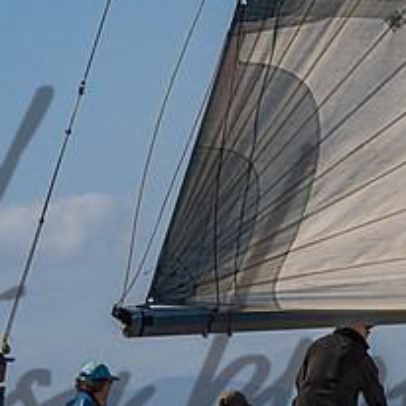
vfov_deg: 3.9
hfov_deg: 3.9
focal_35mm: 454
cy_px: 282
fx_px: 6024
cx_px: 400
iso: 320
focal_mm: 155
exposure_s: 1/5000
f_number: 6.3
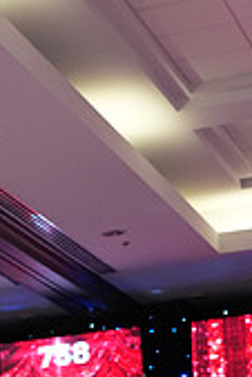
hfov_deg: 8.7
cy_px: 629
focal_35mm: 154
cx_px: -130
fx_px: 1614
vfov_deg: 12.4
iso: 2500
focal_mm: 45
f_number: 5
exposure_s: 1/250
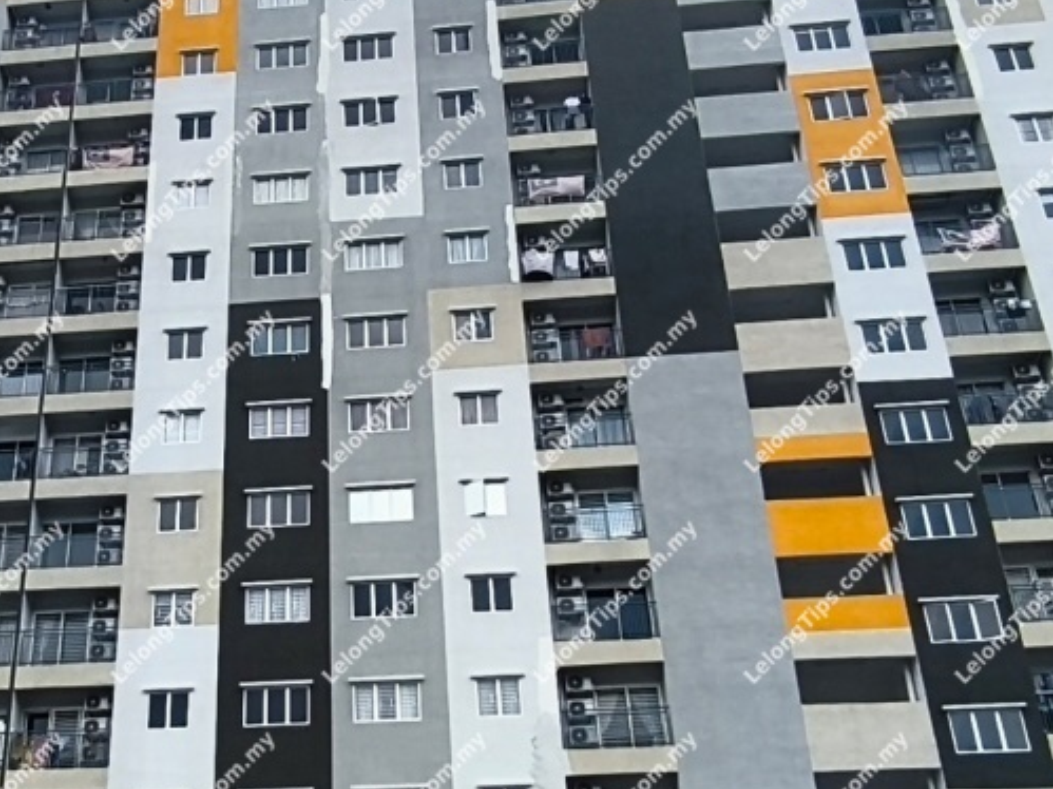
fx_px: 1369
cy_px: 413
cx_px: 188
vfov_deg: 32.2
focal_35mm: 45
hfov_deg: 40.1
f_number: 2.2
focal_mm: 1.65
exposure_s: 1/2064
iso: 50
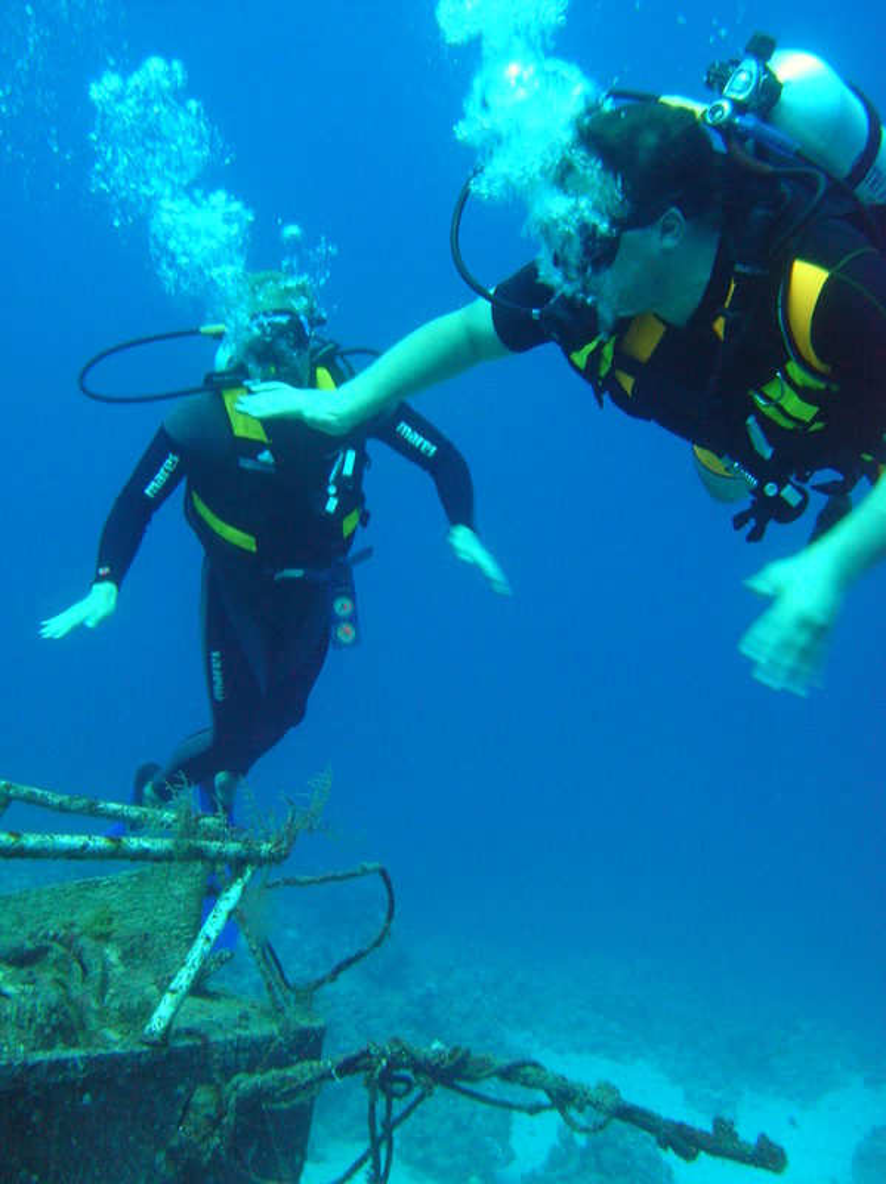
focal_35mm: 34
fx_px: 1162
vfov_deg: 54.0
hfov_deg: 41.8
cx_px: 443
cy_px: 592
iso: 50
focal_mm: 5.7
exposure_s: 1/36.1
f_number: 4.9
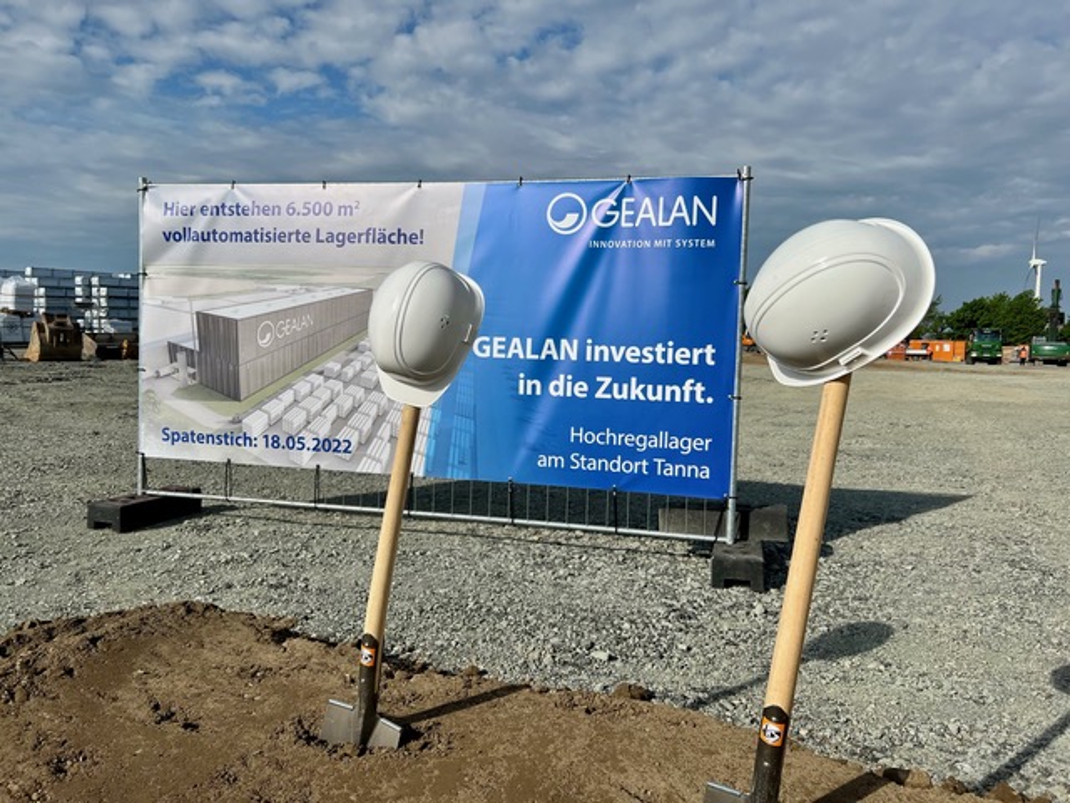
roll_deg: -1.2
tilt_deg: -3.6
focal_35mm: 26
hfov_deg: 67.3
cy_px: 402
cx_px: 535
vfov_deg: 53.1
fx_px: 804
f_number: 1.5
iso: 50
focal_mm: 5.7
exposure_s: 1/8696
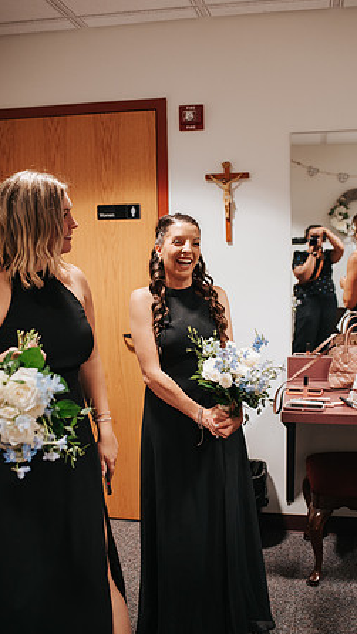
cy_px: 318
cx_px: 199
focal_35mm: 37
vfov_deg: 54.0
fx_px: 622
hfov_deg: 32.0
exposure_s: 1/125
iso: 1000
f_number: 2.8
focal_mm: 35
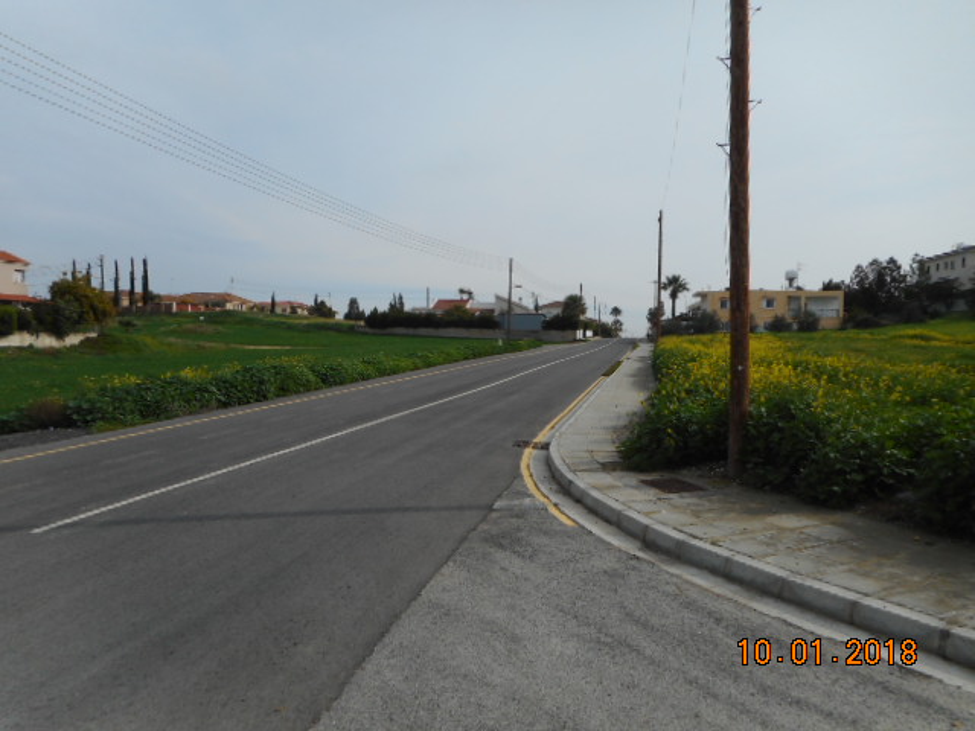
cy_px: 366
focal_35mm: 25
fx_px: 704
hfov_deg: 69.4
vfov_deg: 54.9
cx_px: 488
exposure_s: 1/1250
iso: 80
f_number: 3.7
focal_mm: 4.5
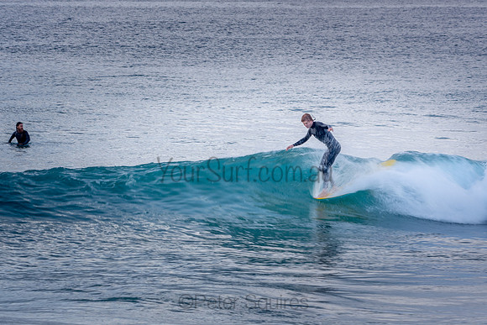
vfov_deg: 4.1
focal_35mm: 339
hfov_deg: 6.1
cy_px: 147
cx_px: 227
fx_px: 4586
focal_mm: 200
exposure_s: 1/40
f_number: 10
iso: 100
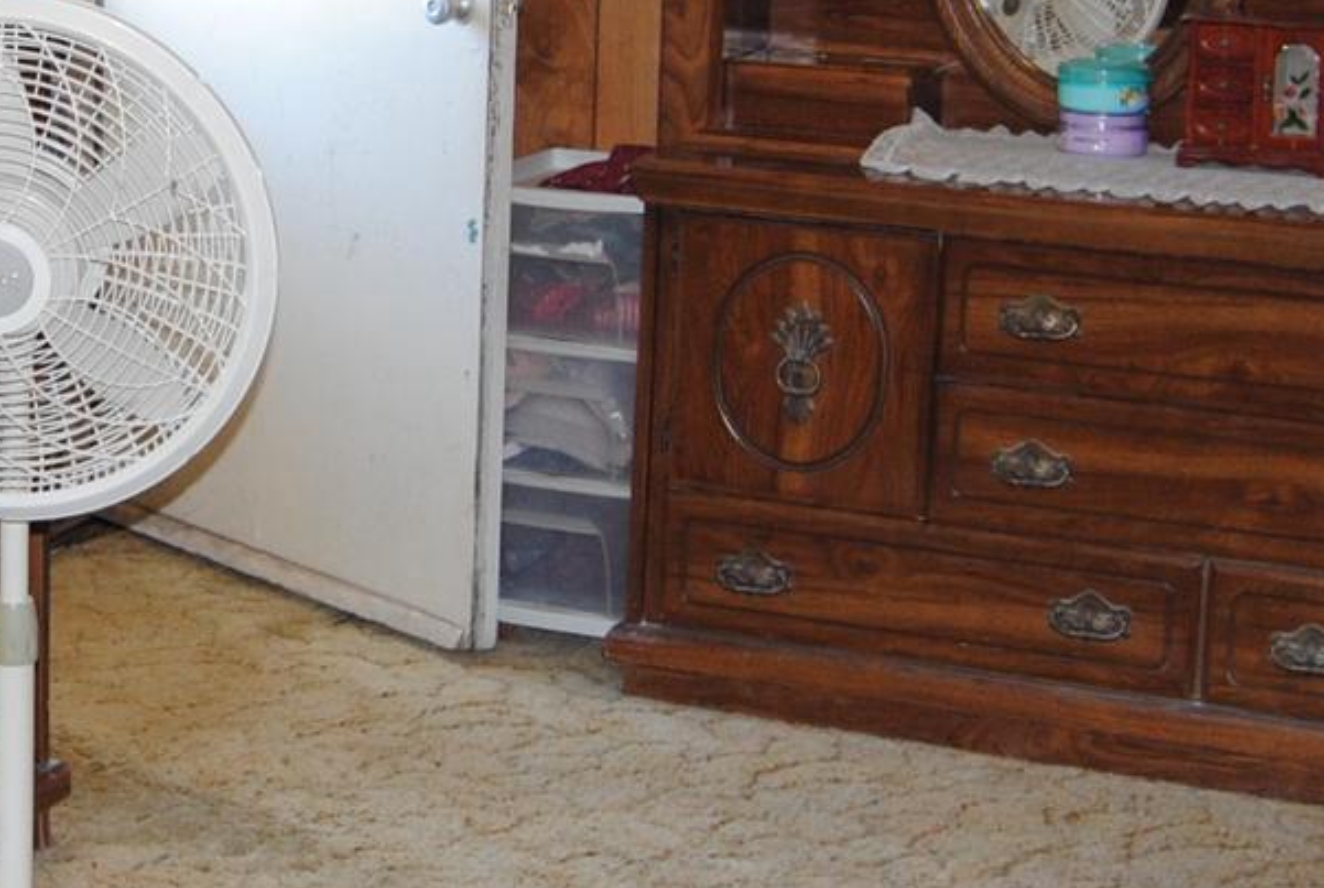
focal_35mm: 92
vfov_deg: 14.8
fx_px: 3389
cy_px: 117
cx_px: 37
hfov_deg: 21.4
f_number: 4
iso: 400
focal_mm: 18
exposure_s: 1/60
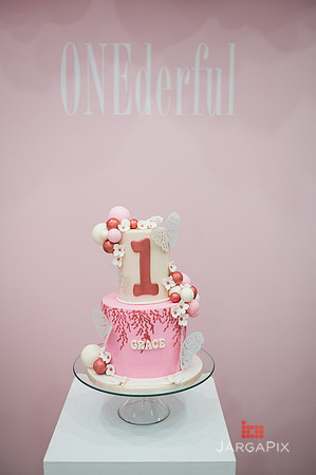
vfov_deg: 53.2
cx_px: 158
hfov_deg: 36.8
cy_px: 238
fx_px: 475
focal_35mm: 36
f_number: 3.2
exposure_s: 1/200
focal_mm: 36
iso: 800
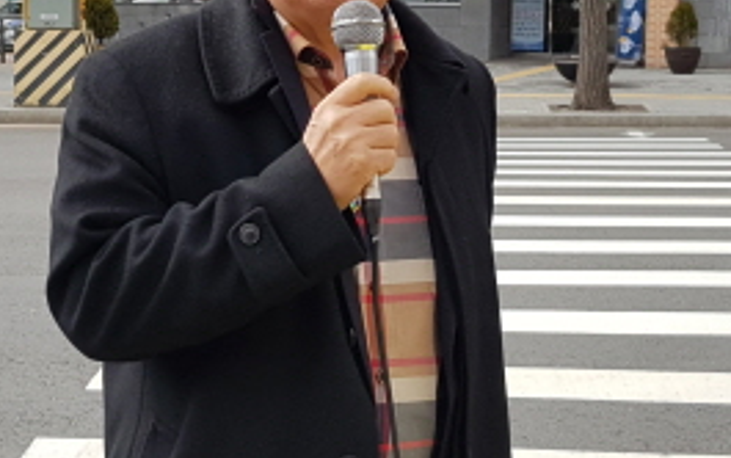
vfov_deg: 24.1
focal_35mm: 52
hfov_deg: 38.6
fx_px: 1037
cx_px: 273
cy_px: 32
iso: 40
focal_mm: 4.3
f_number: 1.7
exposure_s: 1/1128
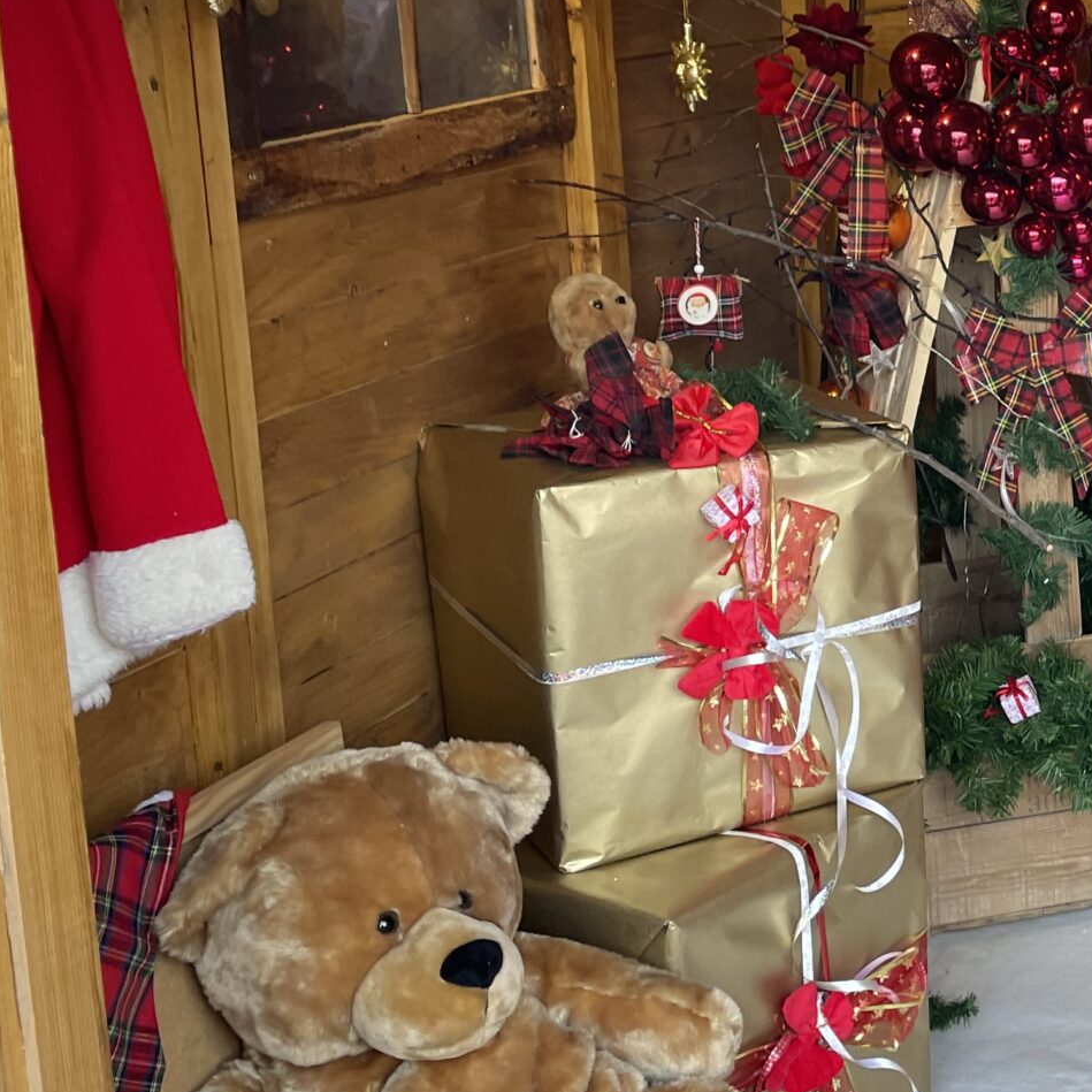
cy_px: 308
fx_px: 2213
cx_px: 1305
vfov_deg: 27.4
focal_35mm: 62
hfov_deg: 25.0
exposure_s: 1/121
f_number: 1.6
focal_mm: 4.2
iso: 100
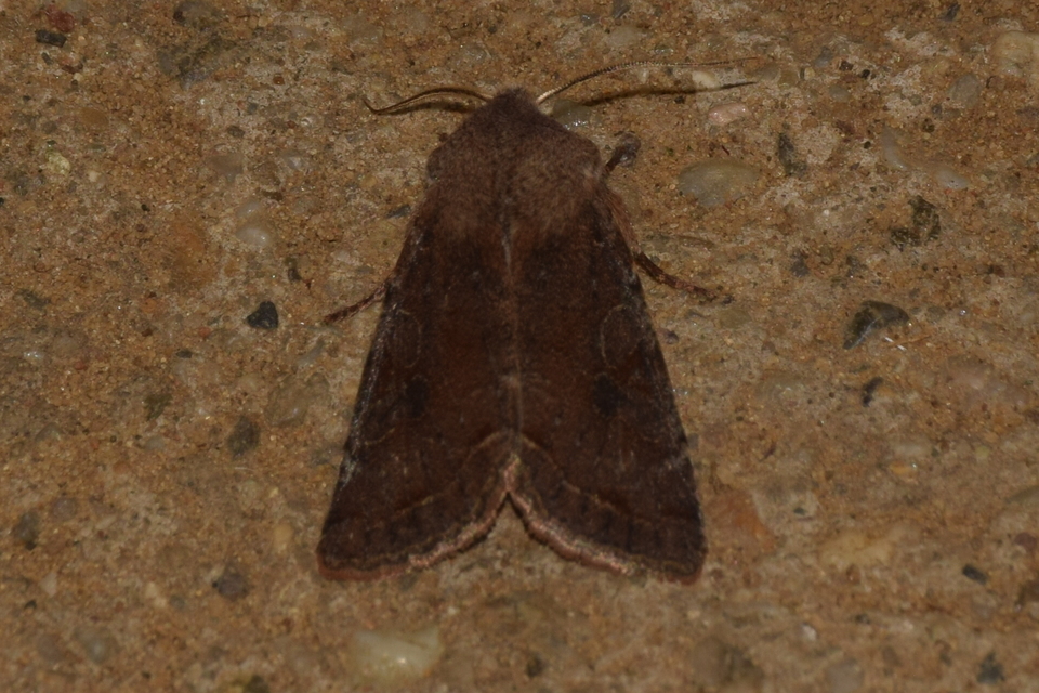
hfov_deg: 9.8
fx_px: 6060
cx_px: 520
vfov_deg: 6.5
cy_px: 346
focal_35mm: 210
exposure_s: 1/200
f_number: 16
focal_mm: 140
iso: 100
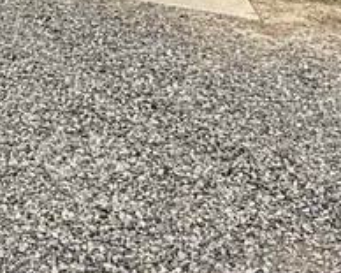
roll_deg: -0.3
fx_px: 908
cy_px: -208
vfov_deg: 15.0
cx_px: -19
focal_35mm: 90
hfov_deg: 20.4
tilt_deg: +2.0
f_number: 2.2
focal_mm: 2.22
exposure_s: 1/1189
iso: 50
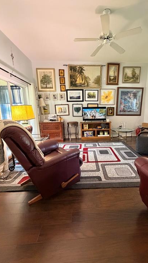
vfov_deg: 99.4
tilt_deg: -10.6
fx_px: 112
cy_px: 132
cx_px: 88
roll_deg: +0.6
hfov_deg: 66.6
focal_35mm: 16
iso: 800
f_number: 2.2
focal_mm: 2.22
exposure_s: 1/60
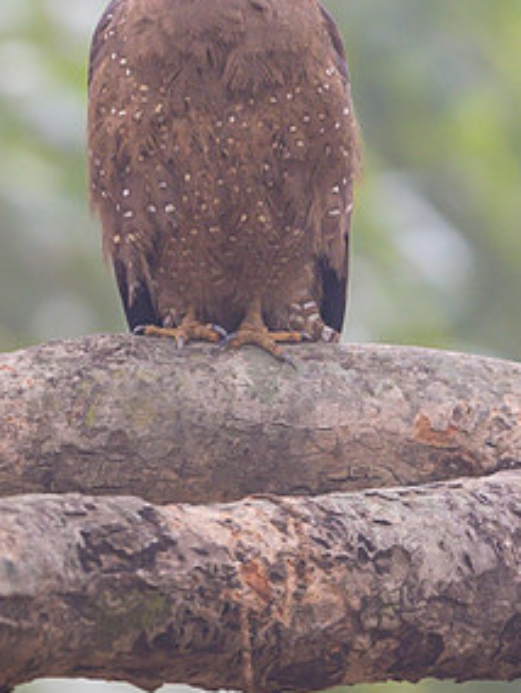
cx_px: 74
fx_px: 27793
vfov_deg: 1.4
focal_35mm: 1386
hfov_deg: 1.1
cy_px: 130
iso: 1250
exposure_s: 1/200
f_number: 4
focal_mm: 500
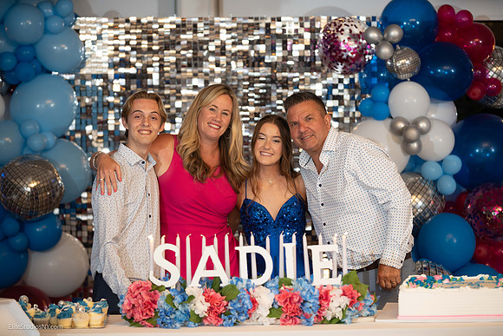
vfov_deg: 10.6
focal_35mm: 130
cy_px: 168
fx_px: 1817
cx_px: 252
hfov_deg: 15.8
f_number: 2.8
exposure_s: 1/125
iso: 800
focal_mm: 130
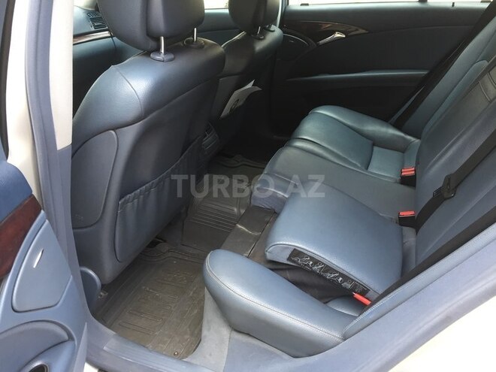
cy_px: 186
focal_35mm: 29
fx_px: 416
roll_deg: +2.1
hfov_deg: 61.7
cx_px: 248
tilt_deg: -29.1
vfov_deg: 48.2
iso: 80
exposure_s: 1/33
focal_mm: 4.15
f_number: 2.2
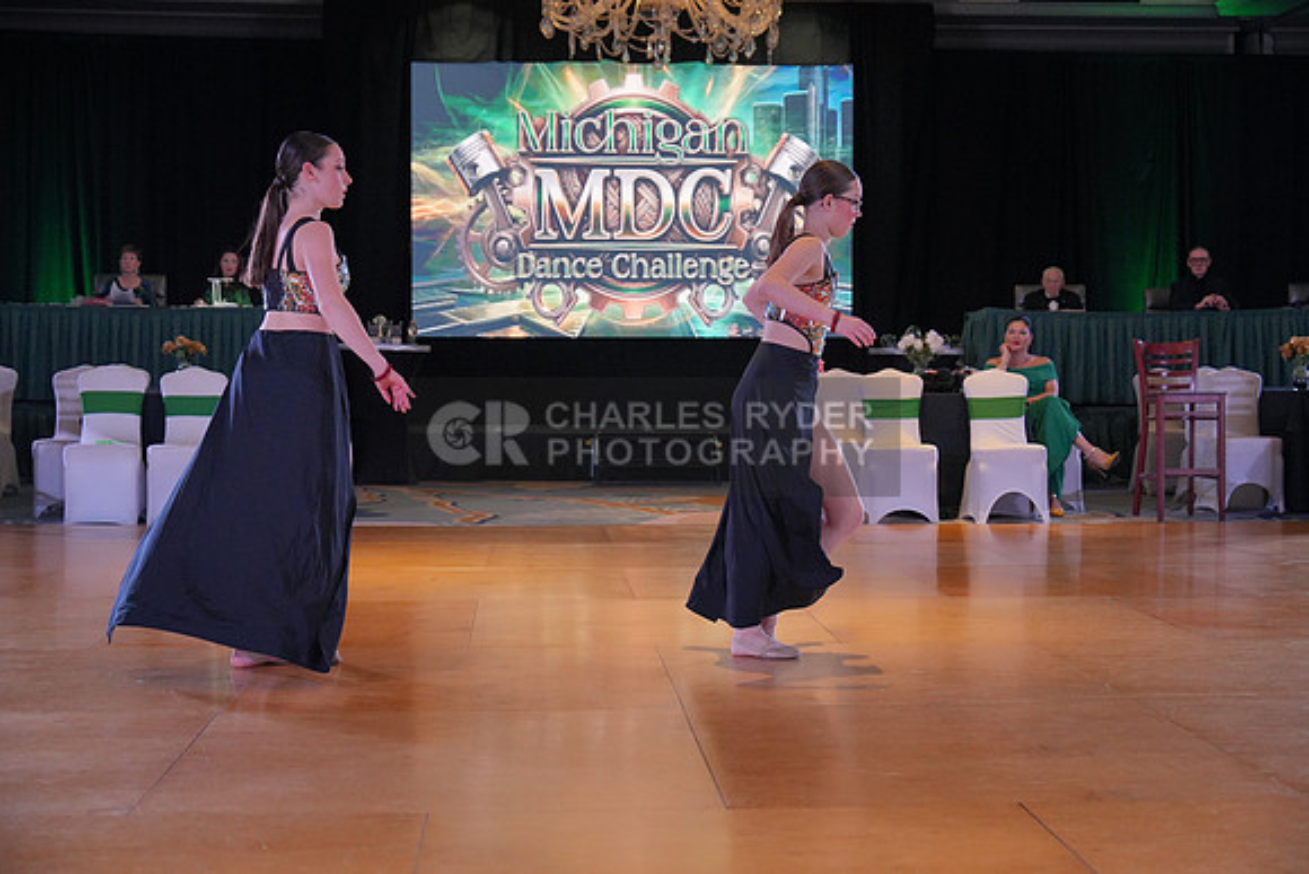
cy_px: 437
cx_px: 654
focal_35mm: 55
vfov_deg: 24.6
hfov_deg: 36.2
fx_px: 2000
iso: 3200
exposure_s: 1/500
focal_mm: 55
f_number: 4
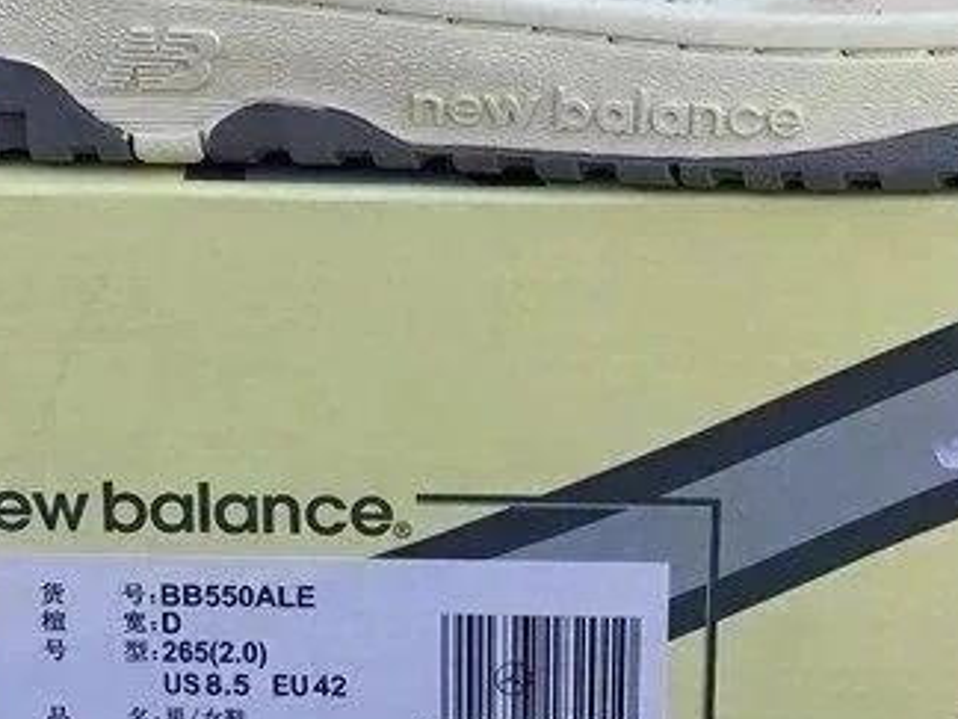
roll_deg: -0.3
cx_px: 535
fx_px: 2380
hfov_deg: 22.7
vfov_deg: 16.9
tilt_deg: -17.1
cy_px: 52
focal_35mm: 86
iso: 25
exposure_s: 1/494
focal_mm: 3.3
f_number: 2.4
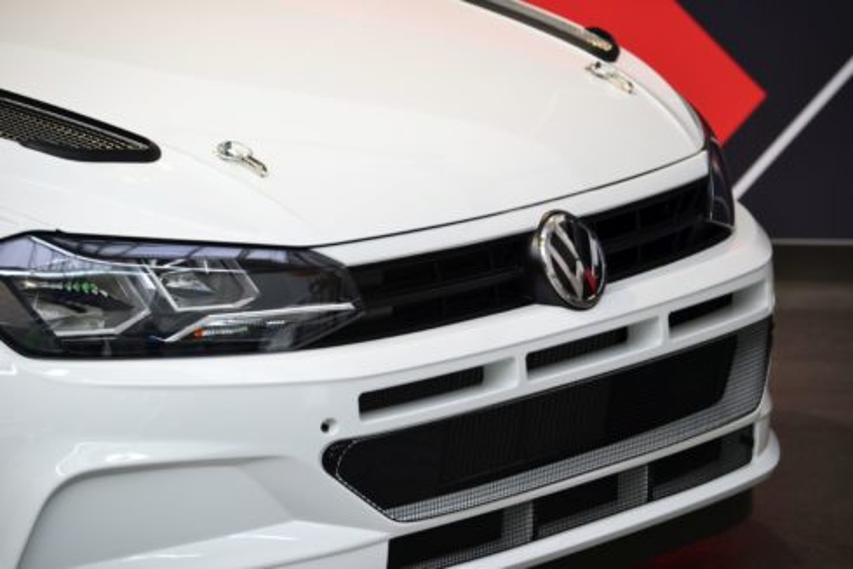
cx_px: 426
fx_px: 4622
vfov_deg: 7.0
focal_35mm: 195
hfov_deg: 10.5
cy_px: 284
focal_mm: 130
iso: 400
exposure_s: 1/80
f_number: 4.8
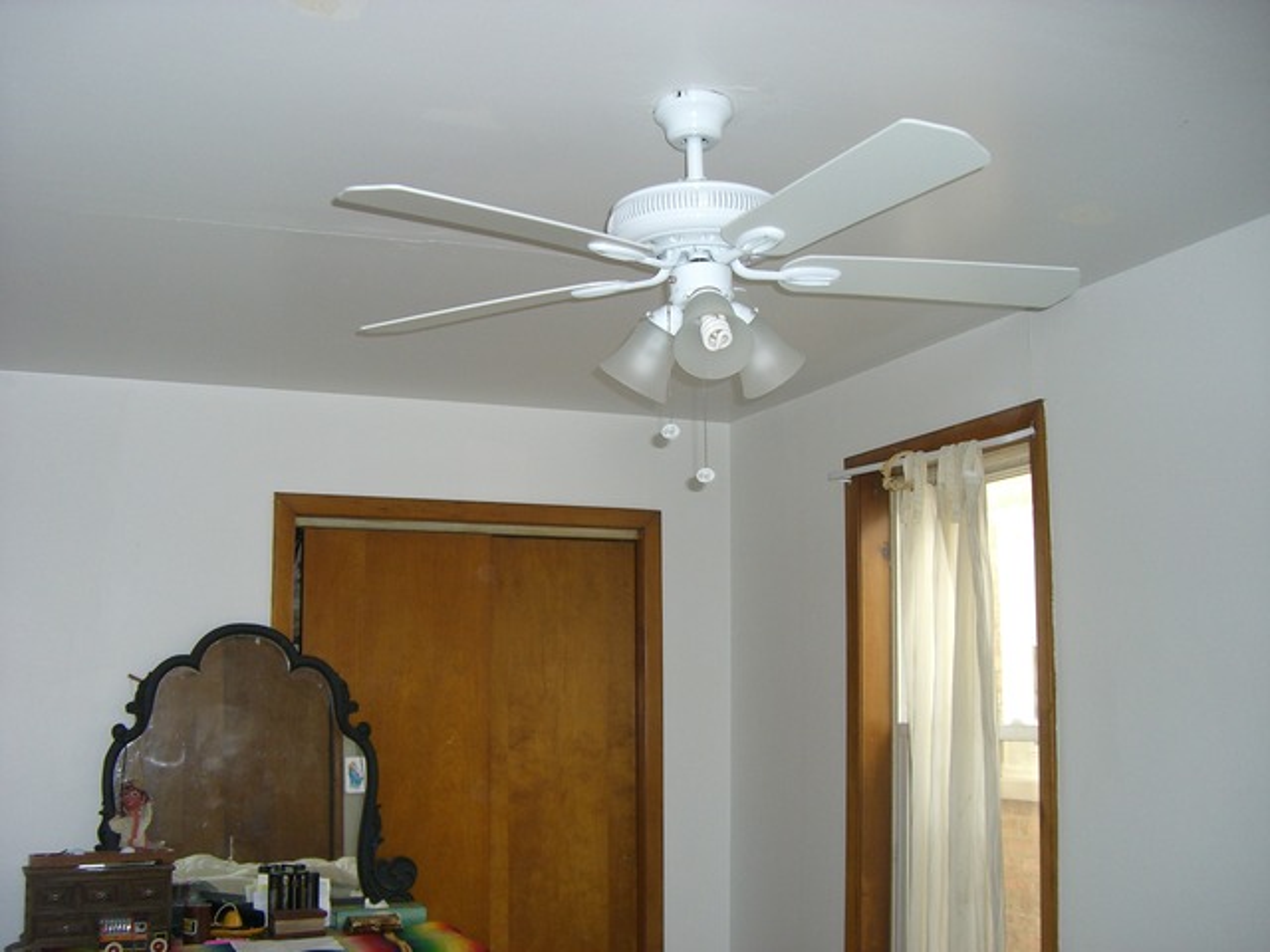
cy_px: 476
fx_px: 1394
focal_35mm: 38
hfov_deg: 49.0
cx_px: 635
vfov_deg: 37.7
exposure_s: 1/60
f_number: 2.7
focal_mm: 6.2
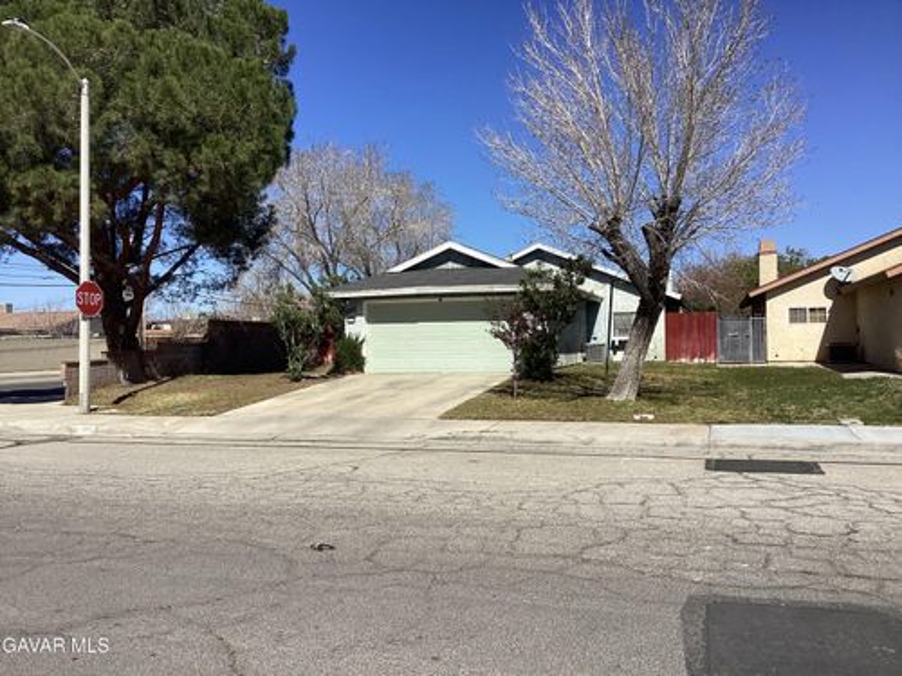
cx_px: 451
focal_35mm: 31
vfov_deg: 45.4
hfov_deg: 58.4
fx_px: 808
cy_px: 338
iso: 25
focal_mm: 3.3
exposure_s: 1/2092
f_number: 2.4
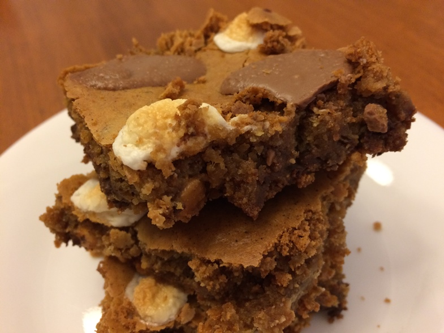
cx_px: 222
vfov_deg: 48.2
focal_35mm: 29
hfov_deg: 61.7
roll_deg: +6.1
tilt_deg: -43.7
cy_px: 166
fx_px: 372
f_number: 2.2
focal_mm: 4.15
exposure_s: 1/30
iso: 160
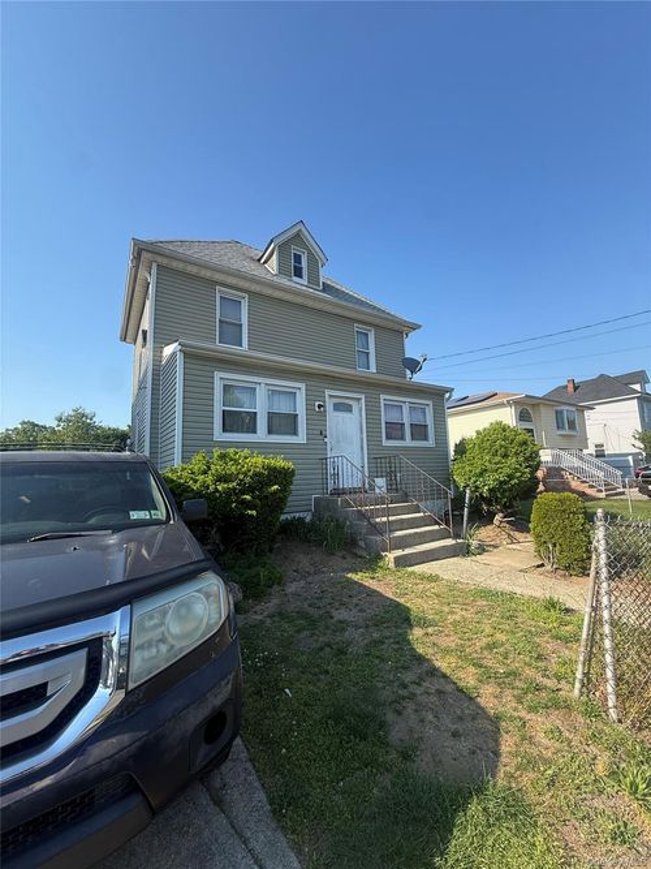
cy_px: 434
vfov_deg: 102.1
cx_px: 326
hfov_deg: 85.7
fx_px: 351
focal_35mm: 14
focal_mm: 2.22
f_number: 2.2
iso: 50
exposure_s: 1/726
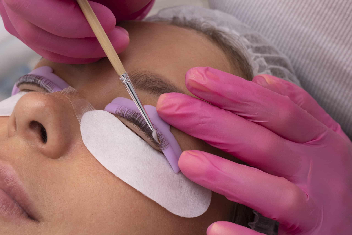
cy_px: 118
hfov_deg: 23.4
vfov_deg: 15.7
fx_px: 851
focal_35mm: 87
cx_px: 176
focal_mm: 58
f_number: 10
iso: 640
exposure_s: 1/125
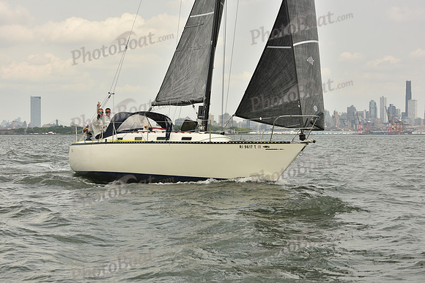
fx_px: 827
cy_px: 142
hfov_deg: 28.8
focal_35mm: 70
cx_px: 212
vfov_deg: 19.5
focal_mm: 70
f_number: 10
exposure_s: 1/640
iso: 250
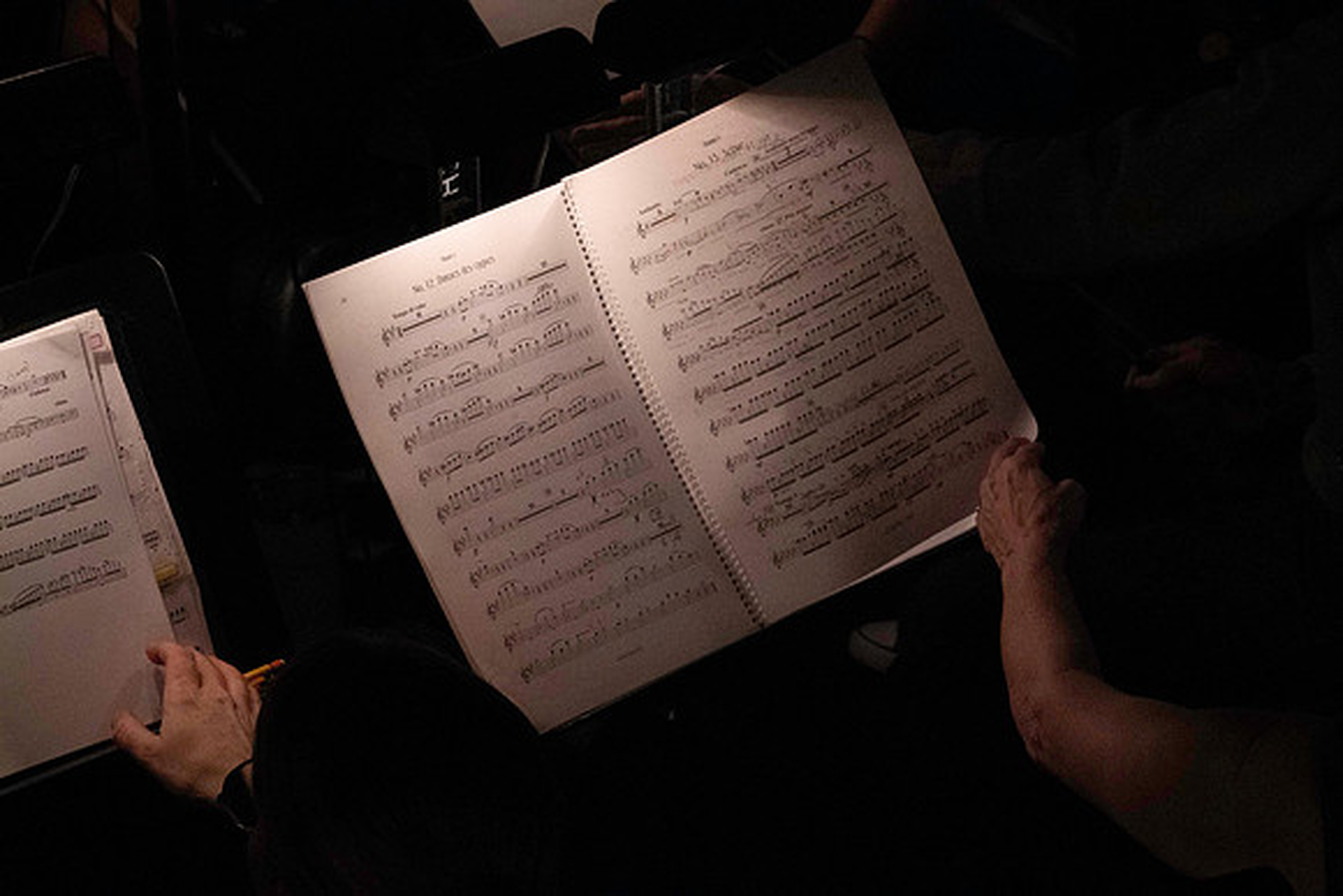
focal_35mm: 159
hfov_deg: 12.9
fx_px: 5933
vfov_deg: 8.6
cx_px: 672
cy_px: 448
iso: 25600
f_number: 18
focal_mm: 159
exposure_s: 1/320
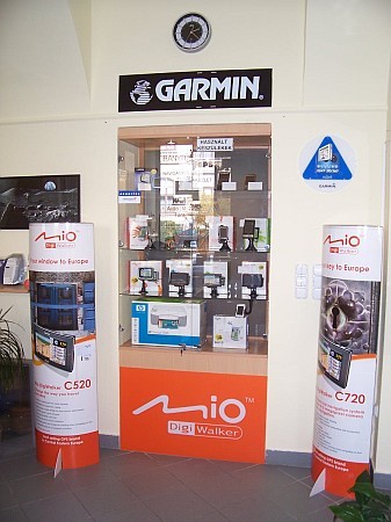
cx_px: 196
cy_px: 261
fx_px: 513
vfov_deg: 54.0
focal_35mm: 34
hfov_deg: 41.8
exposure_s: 1/60
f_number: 2.7
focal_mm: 5.6
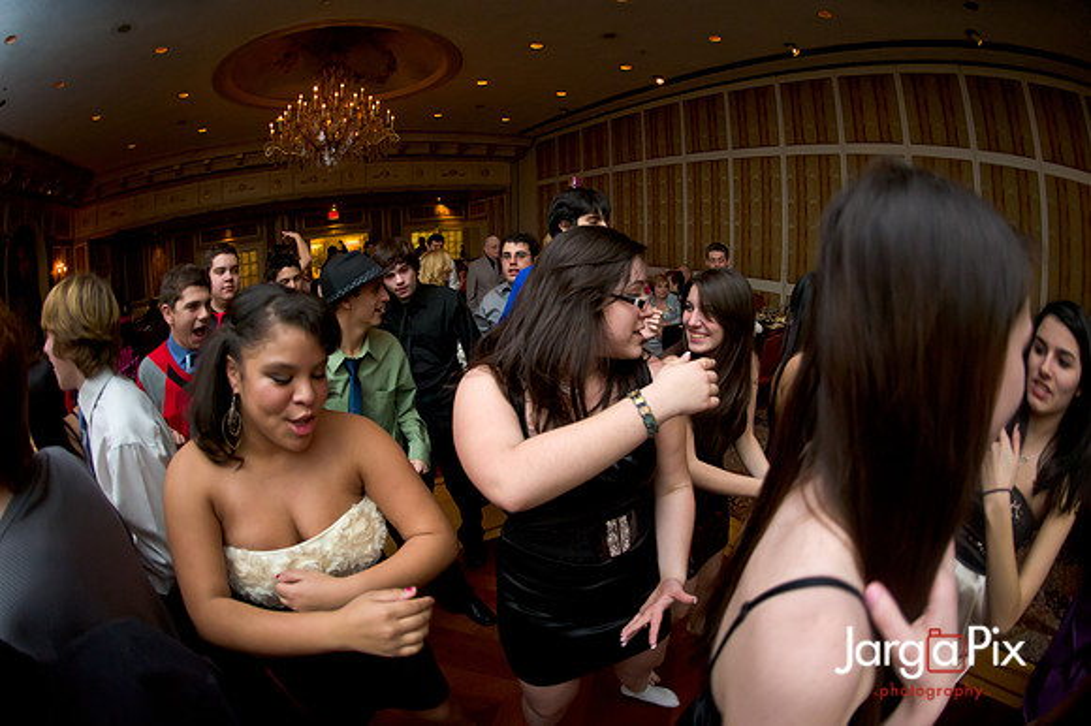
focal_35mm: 16
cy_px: 363
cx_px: 546
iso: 3200
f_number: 3.2
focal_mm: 16
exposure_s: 1/125
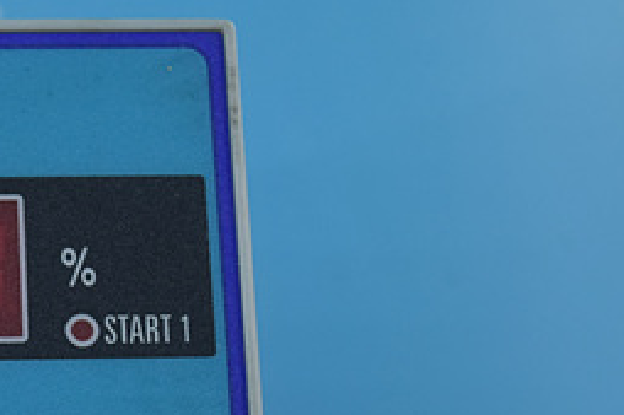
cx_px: -140
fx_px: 2031
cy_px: 366
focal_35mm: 117
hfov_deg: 16.7
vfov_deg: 11.6
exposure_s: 1/200
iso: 800
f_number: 8
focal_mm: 31
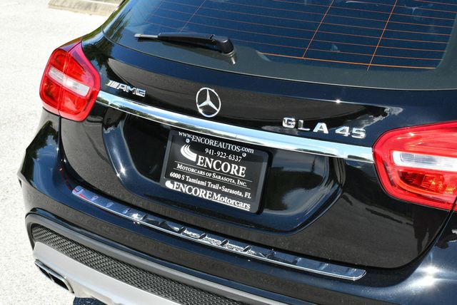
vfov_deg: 20.1
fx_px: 864
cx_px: 228
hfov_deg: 29.6
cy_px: 152
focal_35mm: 68
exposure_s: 1/250
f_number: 7.1
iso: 200
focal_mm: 34
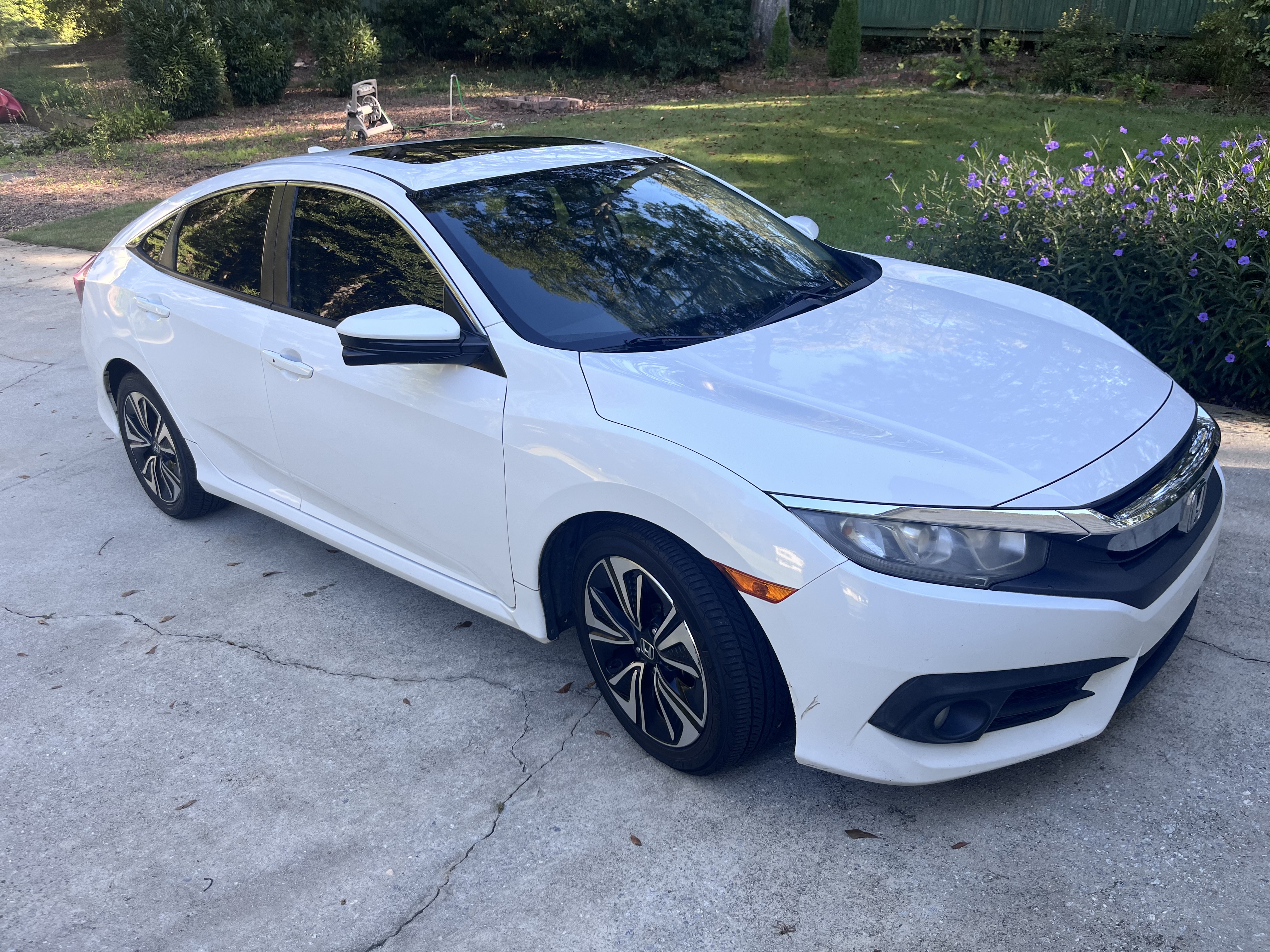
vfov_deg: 53.1
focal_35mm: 26
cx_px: 635
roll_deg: -2.4
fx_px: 954
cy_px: 476
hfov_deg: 67.3
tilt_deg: -23.3
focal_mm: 5.1
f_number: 1.6
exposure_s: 1/400
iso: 50
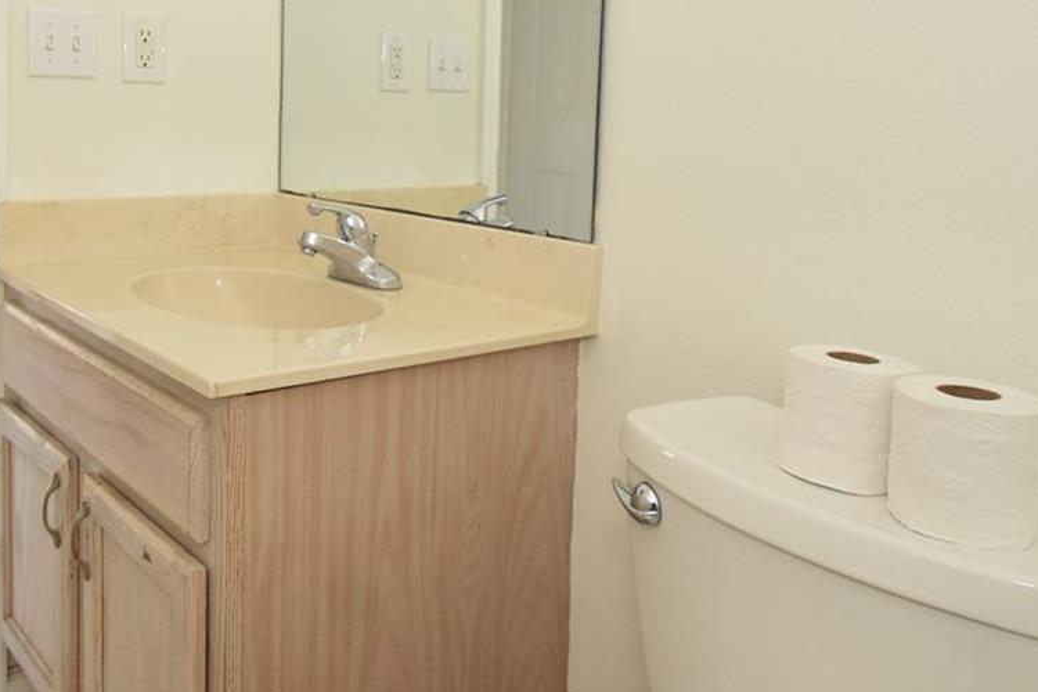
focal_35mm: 32
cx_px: 325
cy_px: 173
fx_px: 923
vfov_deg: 40.0
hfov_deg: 57.1
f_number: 4
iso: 2000
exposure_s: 1/60
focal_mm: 10
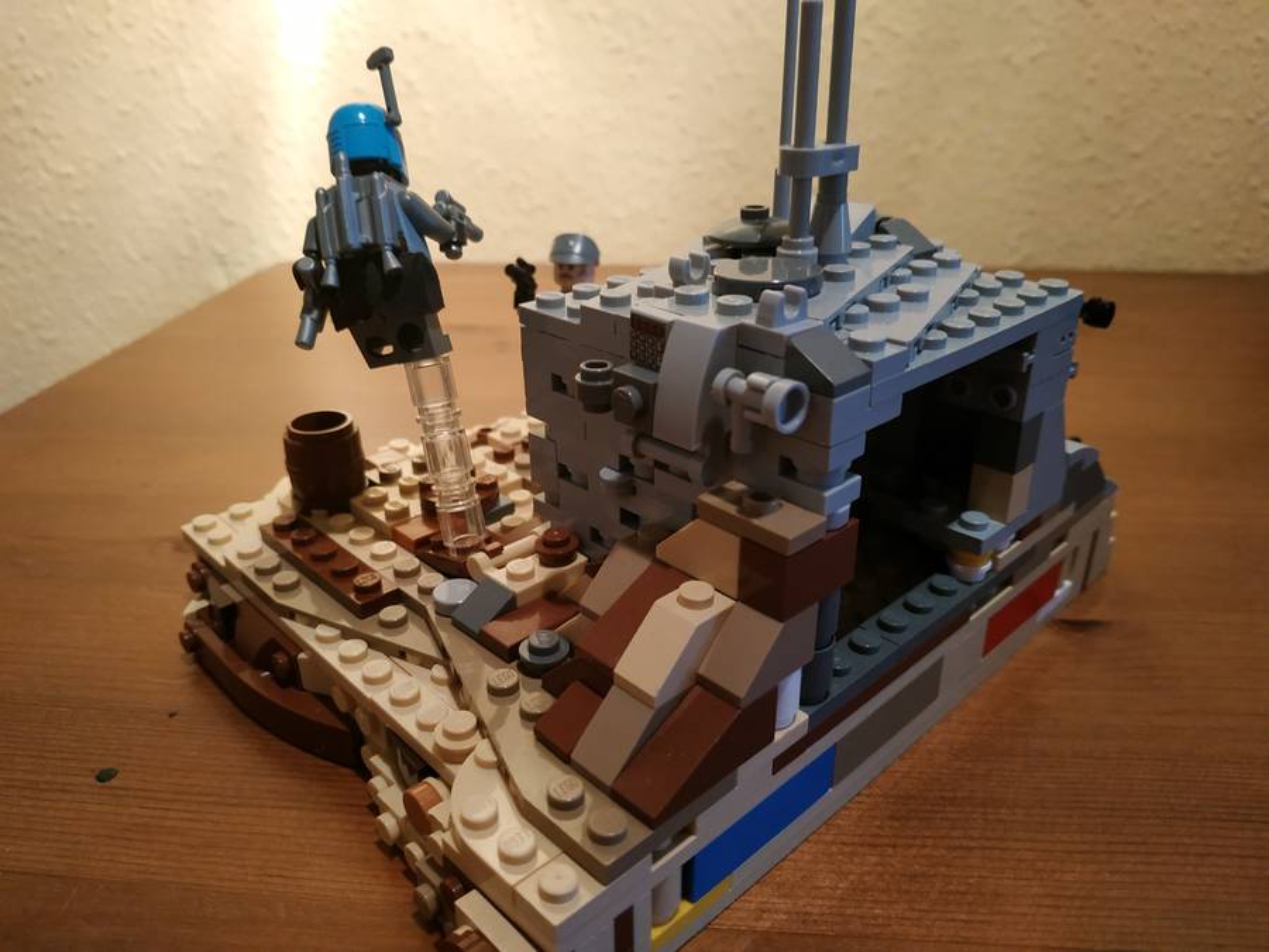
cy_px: 476
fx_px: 880
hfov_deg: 71.6
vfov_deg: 56.8
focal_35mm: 24
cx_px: 634
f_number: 1.9
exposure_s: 1/25
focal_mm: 3.94
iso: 250
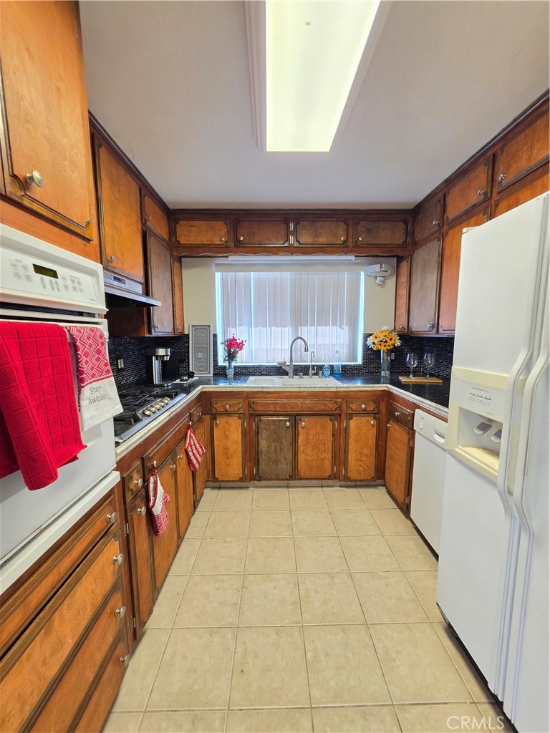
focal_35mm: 13
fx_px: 275
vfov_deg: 106.2
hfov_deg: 89.9
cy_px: 366
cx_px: 275
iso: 160
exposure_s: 1/60
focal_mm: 2.2
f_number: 1.9
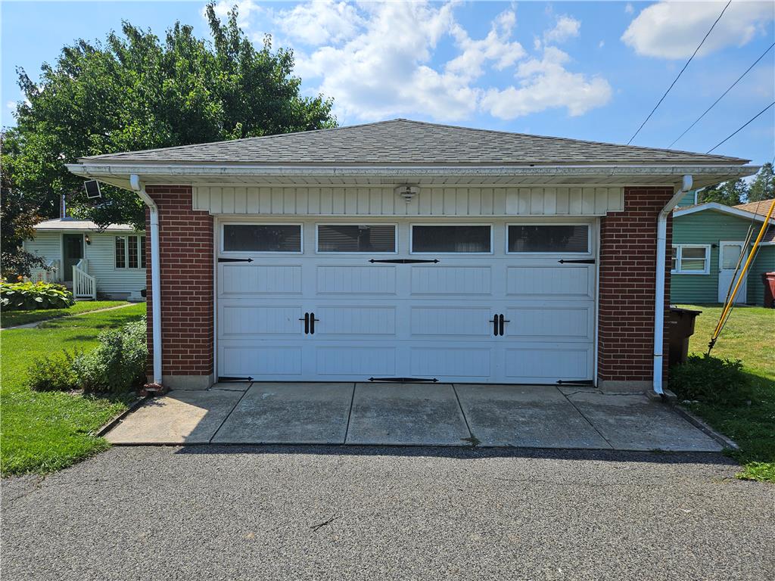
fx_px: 515
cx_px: 388
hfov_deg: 73.9
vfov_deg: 58.9
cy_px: 290
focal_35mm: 23
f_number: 1.8
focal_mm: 5.4
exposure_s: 1/2000
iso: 25
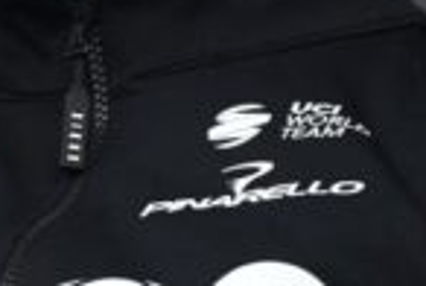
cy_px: -432
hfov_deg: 2.3
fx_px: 10577
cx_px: -18
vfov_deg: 1.5
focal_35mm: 892
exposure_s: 1/400
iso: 1250
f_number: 4
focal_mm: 116
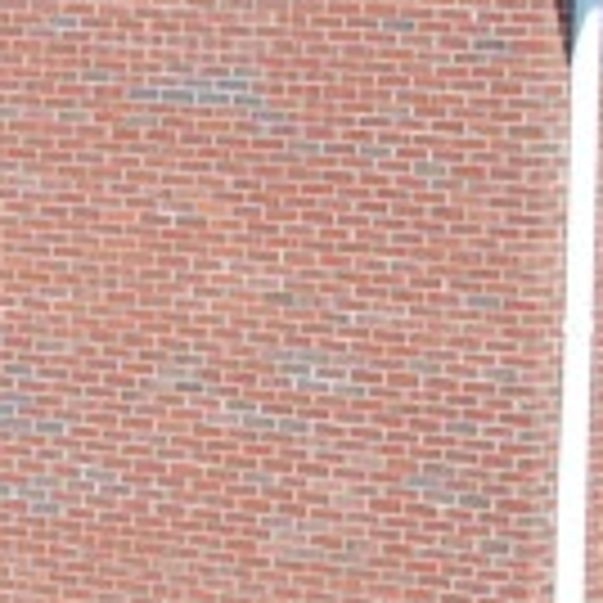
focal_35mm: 273
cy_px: -326
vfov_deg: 6.3
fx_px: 5380
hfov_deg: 6.2
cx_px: -594
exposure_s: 1/200
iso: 100
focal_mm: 28
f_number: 7.1
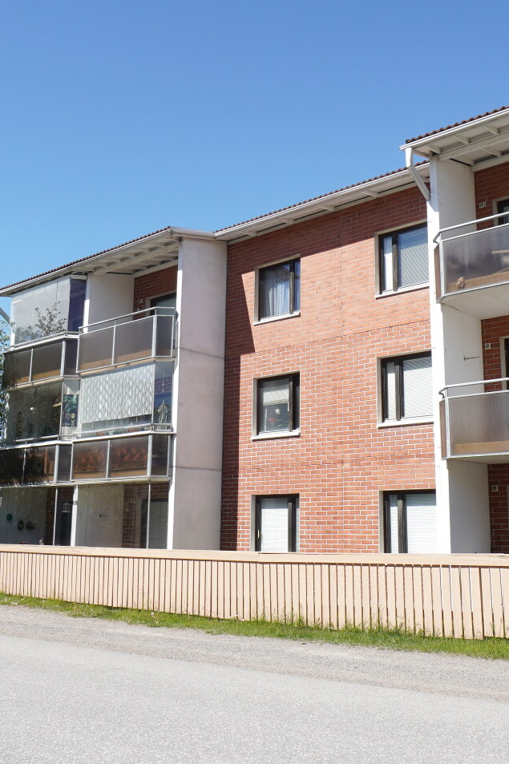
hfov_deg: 38.6
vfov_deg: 55.8
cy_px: 385
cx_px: 320
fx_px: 721
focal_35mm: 34
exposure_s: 1/200
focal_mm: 10
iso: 100
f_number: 8
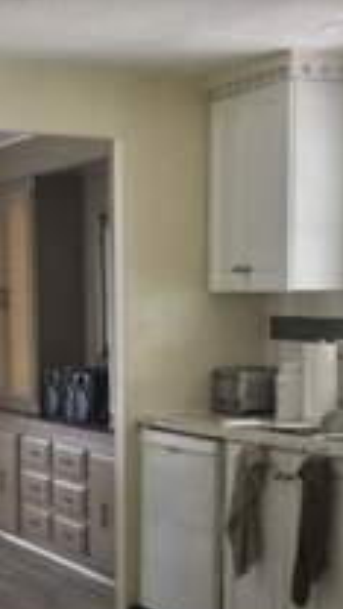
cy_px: 467
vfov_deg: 26.8
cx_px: 138
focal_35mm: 78
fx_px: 1261
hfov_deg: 15.5
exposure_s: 1/30
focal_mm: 3.3
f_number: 2.4
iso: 64
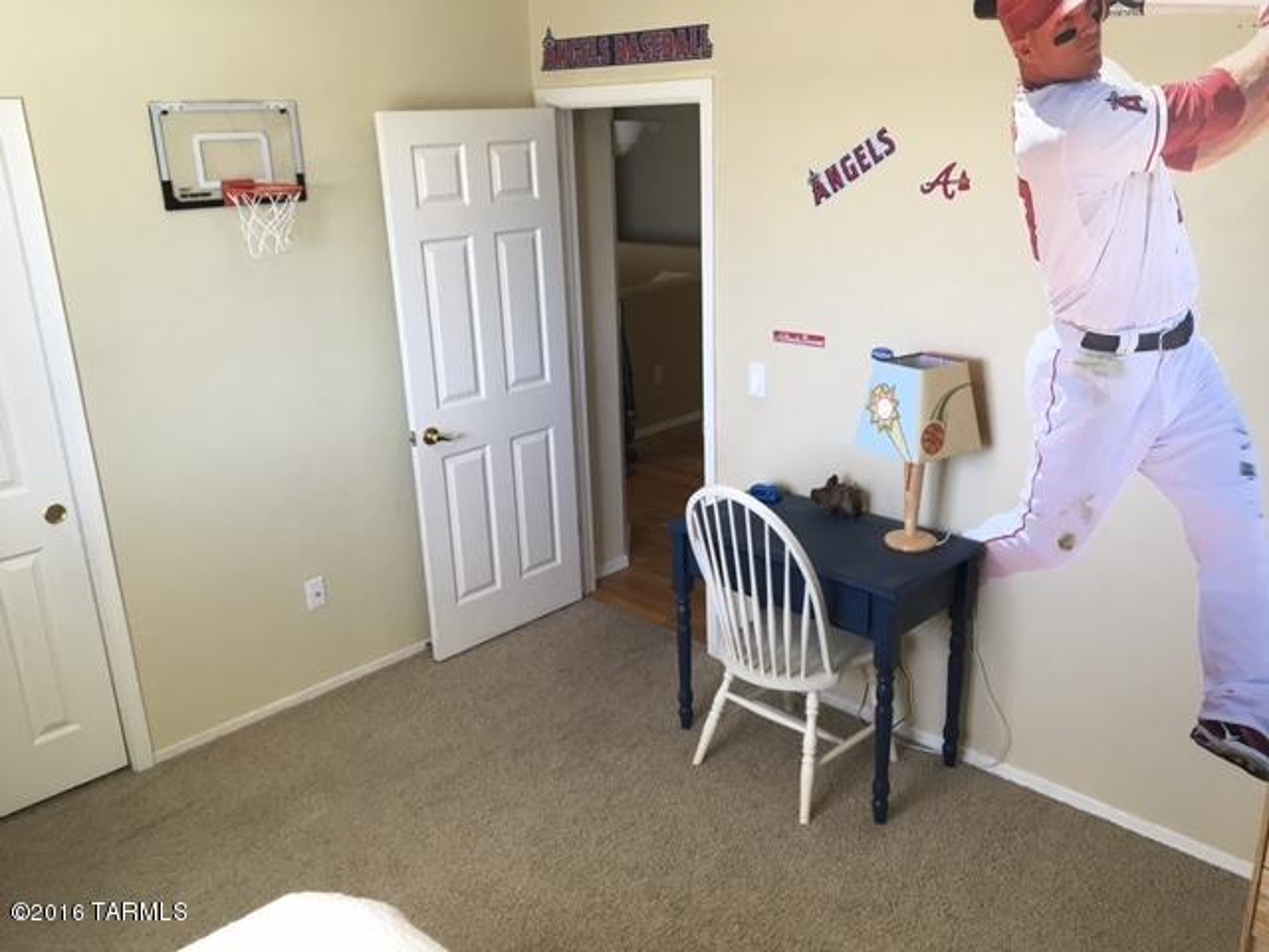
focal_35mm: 29
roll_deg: +1.5
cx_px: 634
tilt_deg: -18.2
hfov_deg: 61.7
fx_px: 1063
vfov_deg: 48.2
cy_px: 476
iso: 32
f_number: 2.2
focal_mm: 4.15
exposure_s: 1/30
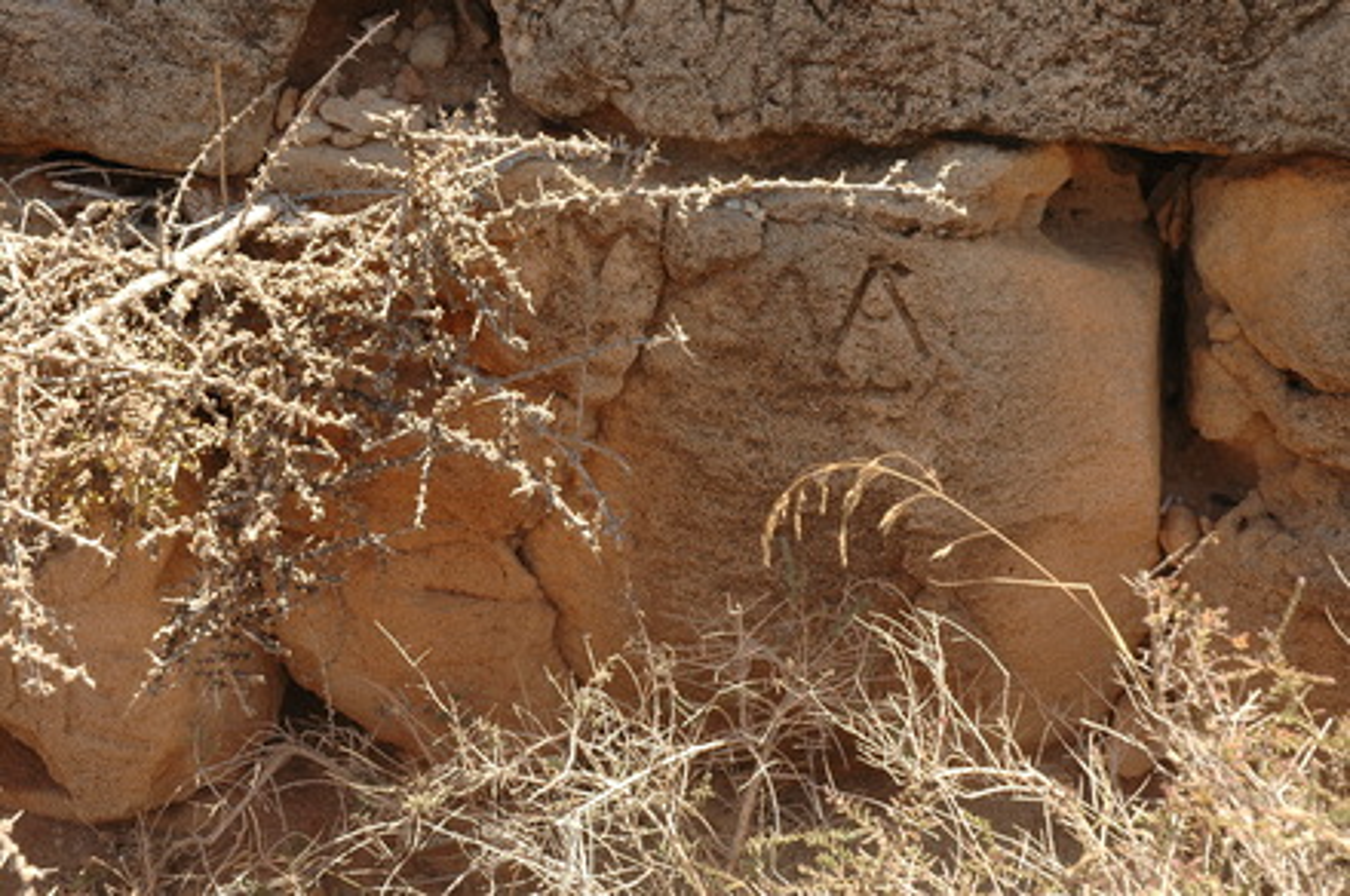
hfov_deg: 33.4
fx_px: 2247
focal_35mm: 60
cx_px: 675
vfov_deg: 22.6
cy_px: 448
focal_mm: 40
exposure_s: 1/80
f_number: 13
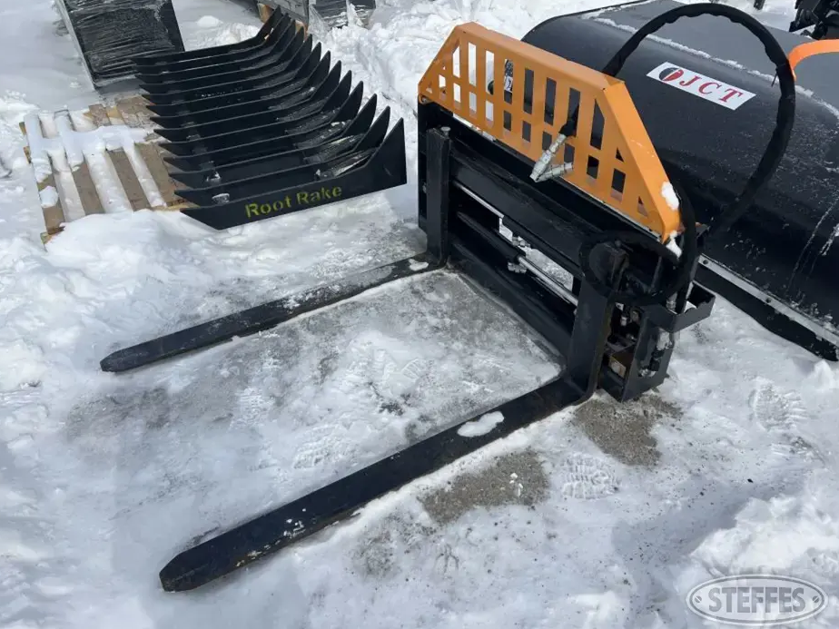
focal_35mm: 27
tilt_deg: -38.5
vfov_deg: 51.4
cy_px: 310
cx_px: 411
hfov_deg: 65.3
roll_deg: +0.6
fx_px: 654
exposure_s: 1/9434
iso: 50
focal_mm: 5.7
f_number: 1.5
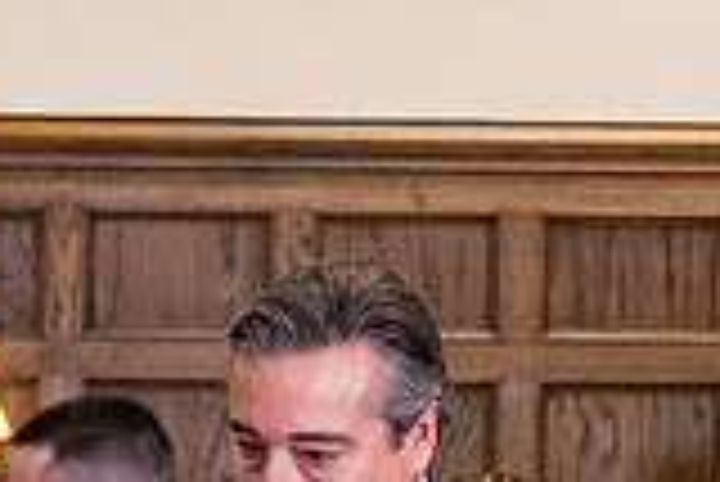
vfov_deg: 6.3
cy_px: 786
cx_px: -198
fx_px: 4284
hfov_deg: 9.4
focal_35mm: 214
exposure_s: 1/80
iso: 2000
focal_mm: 39
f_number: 3.6
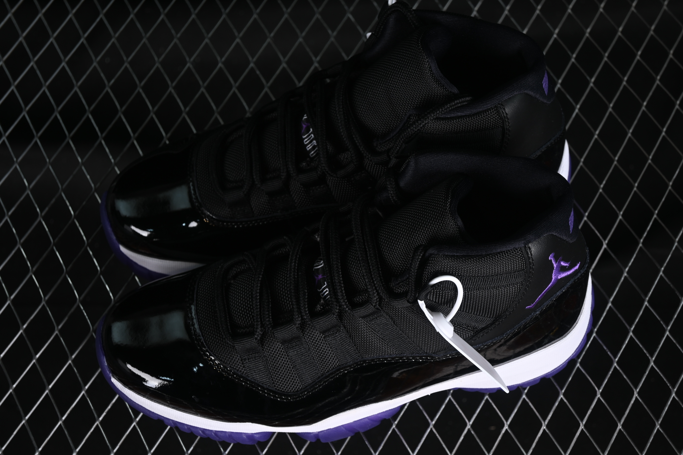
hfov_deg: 27.0
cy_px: 228
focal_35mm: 75
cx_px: 342
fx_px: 1423
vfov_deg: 18.2
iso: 160
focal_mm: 50
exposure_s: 1/50
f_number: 6.3
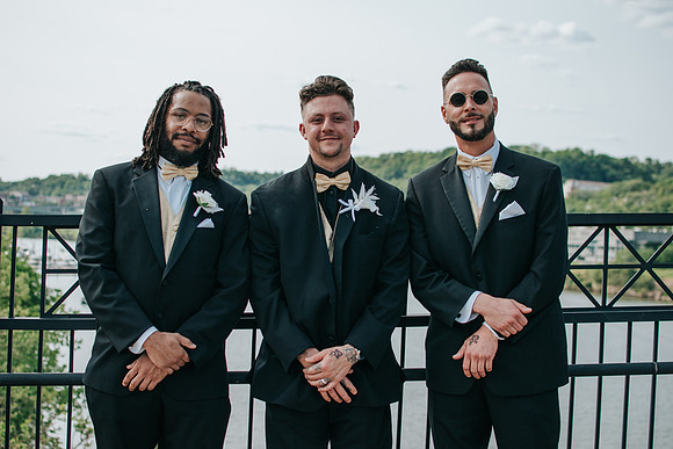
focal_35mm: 55
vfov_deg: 24.8
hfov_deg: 36.4
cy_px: 224
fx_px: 1023
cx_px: 336
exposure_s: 1/3200
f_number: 2.8
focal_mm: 35
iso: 100
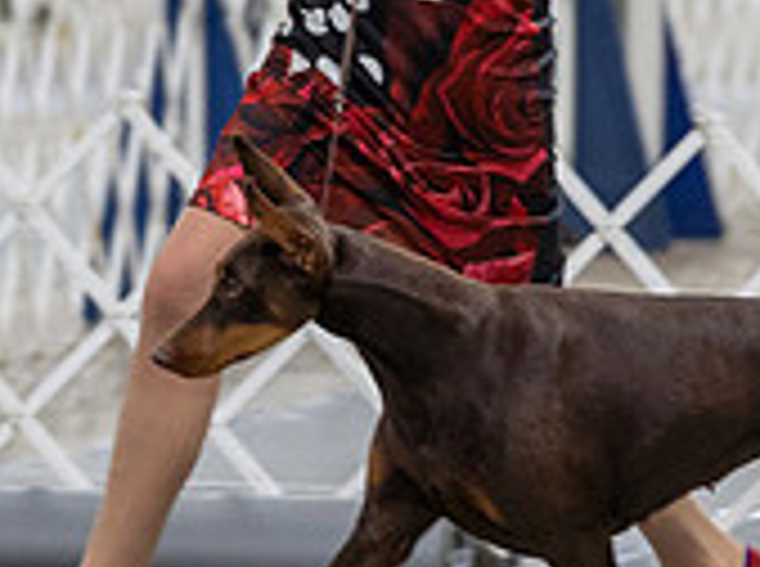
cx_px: 353
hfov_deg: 3.8
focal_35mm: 520
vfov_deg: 2.8
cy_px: 99
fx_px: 11392
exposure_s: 1/160
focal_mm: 135
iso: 1600
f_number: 2.8
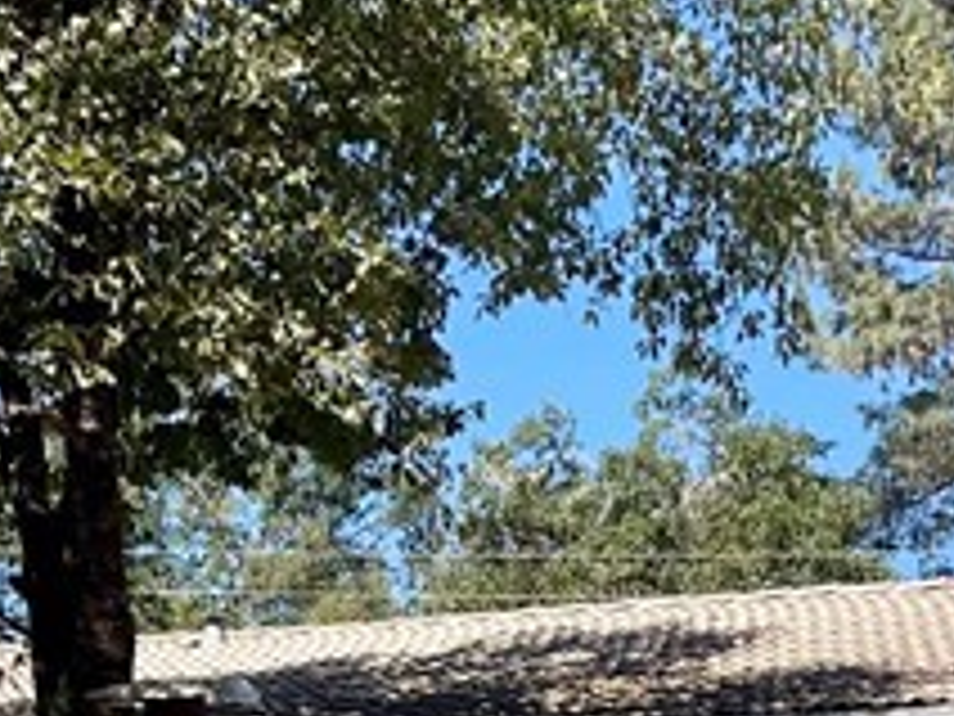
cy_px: 914
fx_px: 3335
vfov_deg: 11.9
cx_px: 576
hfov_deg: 16.3
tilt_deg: +4.0
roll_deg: -0.7
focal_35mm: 121
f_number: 1.6
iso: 32
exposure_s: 1/2597
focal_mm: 5.1
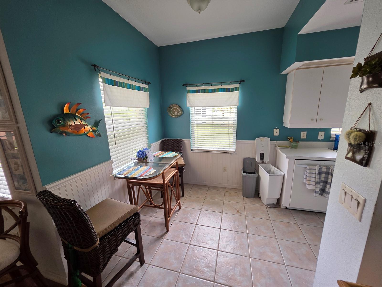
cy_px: 144
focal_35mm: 13
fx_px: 143
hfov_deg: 106.2
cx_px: 191
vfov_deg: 89.9
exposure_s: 1/120
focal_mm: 2.2
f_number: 1.9
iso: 100
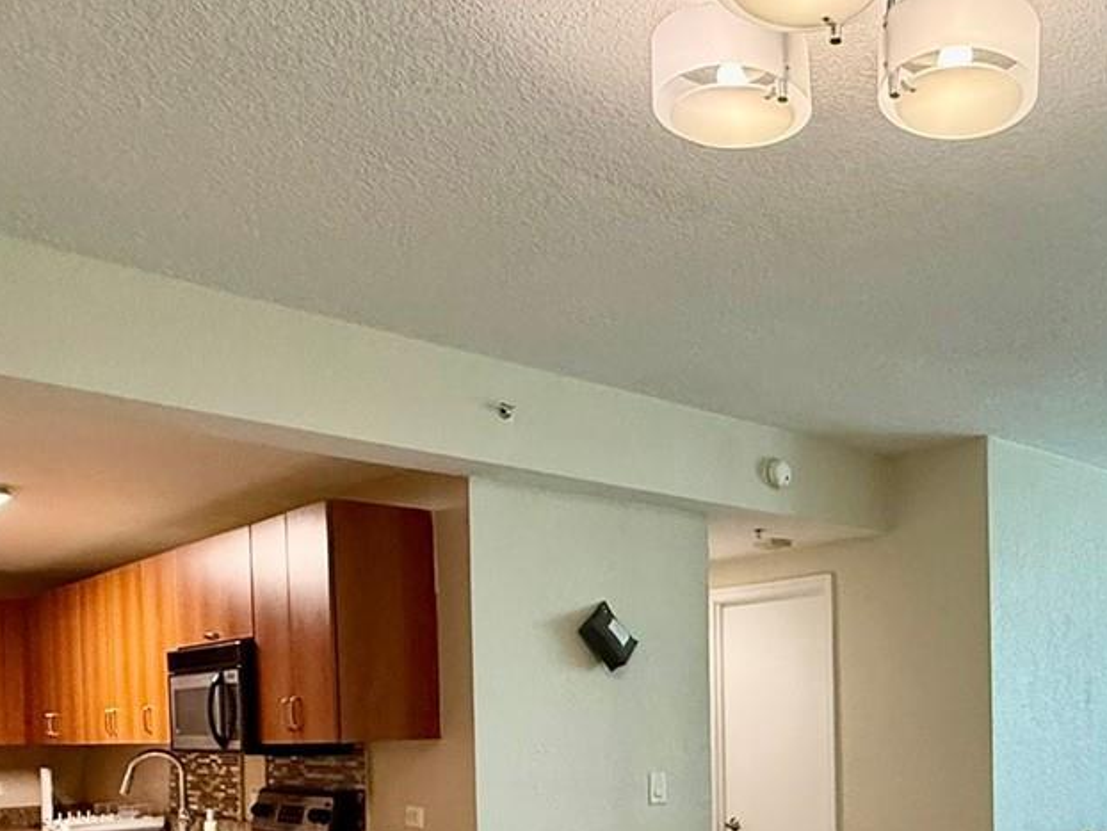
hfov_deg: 49.1
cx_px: 845
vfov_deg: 37.3
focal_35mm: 36
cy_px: 738
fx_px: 1152
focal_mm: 2.22
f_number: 2.2
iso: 400
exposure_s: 1/120
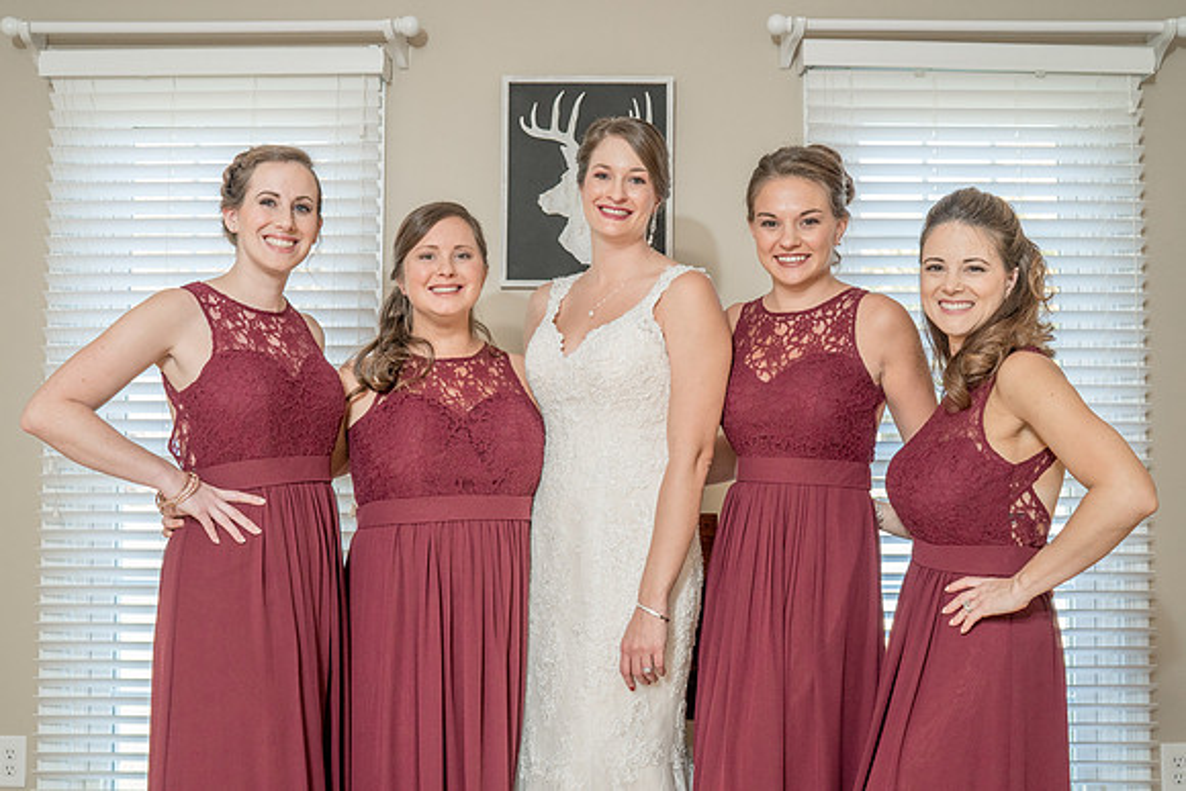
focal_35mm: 38
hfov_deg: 50.7
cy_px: 362
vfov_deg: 35.1
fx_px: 1252
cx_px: 583
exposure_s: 1/100
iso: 2000
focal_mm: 35
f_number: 5.6
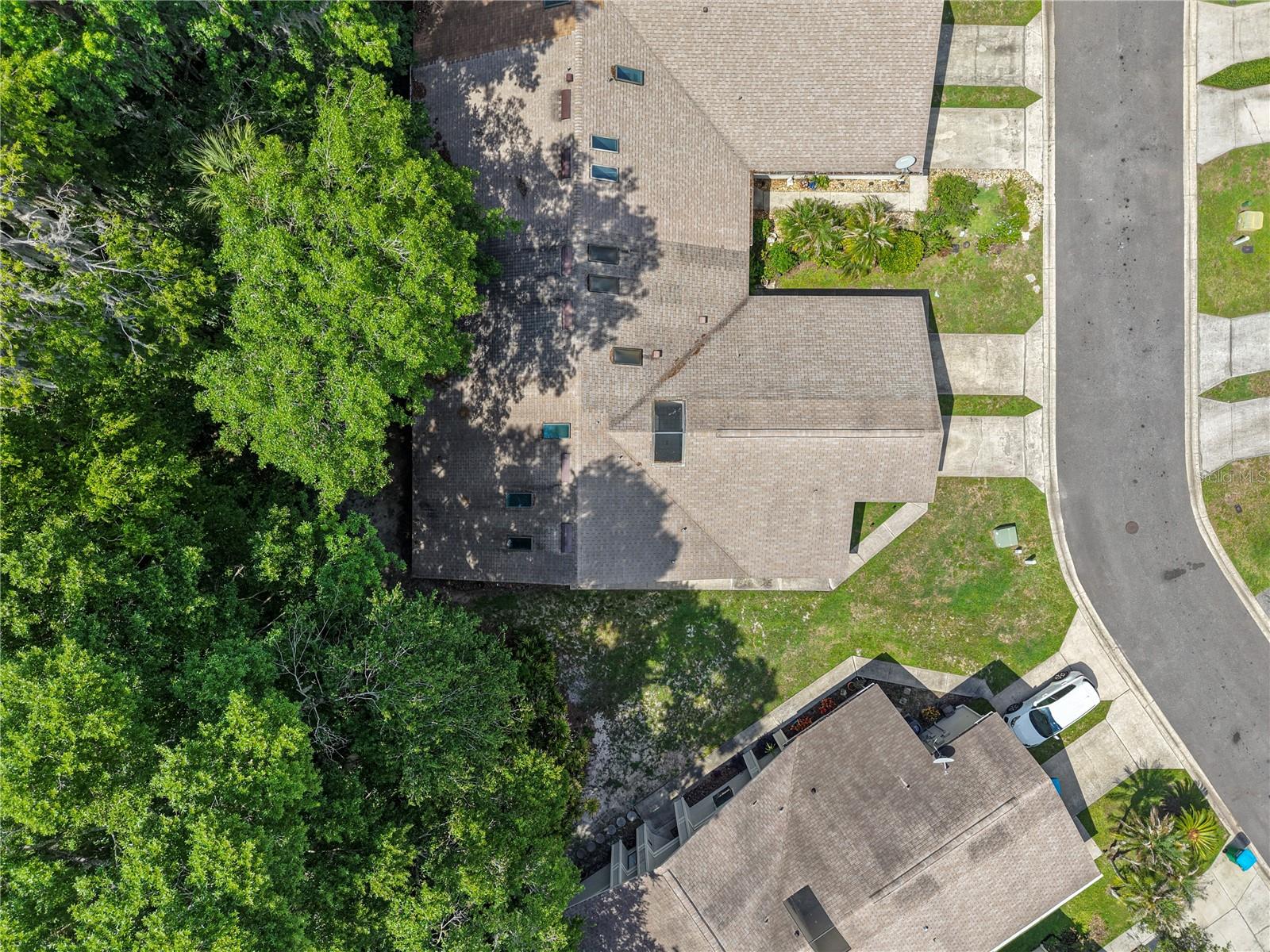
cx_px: 635
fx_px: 881
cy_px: 476
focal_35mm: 24
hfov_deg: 71.6
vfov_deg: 56.8
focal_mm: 8.67
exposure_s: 1/1600
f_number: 1.8
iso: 180
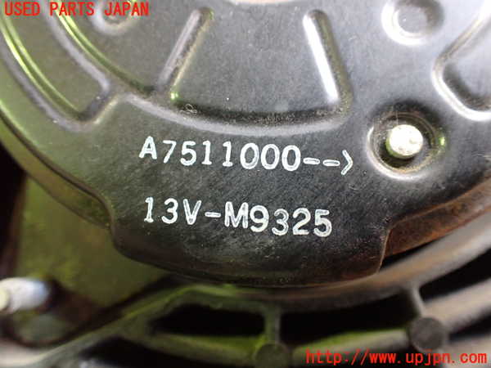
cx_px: 246
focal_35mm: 30
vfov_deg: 46.8
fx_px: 426
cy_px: 184
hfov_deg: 60.0
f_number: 2.3
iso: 800
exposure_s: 1/30
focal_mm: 5.4
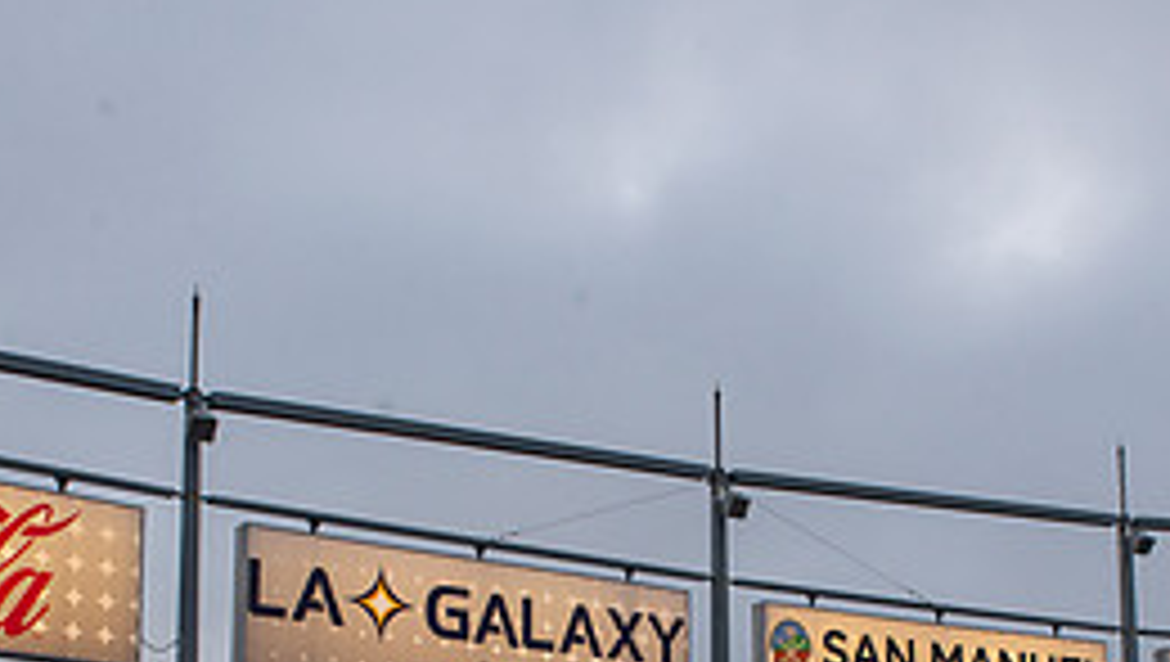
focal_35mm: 56
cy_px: 777
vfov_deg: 20.3
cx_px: 639
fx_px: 1739
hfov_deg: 37.1
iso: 400
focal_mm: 24
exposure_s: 1/80
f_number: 11
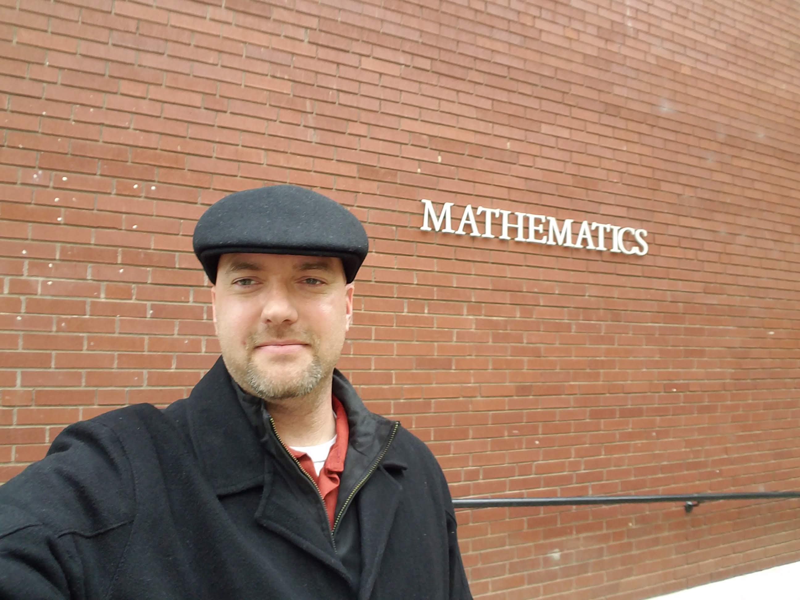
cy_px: 300
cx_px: 400
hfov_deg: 79.0
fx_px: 485
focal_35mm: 21
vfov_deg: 63.4
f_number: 1.7
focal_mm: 2.1
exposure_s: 1/30
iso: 64
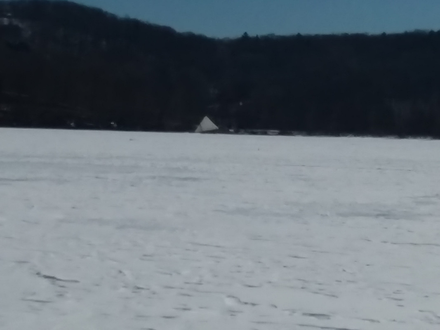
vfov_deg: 48.2
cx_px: 220
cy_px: 165
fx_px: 369
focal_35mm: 29
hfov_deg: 61.7
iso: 40
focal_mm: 2.47
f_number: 1.9
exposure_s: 1/9419
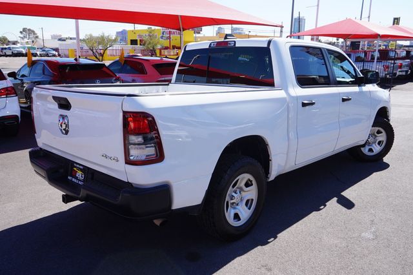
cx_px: 206
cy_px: 138
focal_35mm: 30
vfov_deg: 43.6
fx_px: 344
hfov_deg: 62.0
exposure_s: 1/80
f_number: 11
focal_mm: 20
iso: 100
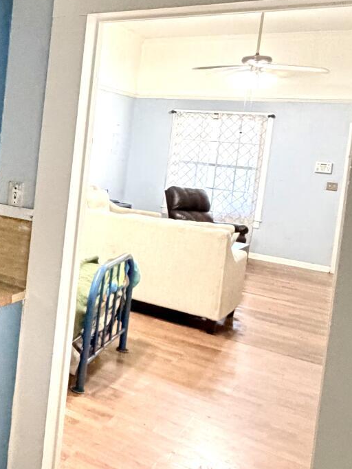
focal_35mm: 41
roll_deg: -4.9
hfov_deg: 27.7
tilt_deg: -4.3
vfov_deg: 45.2
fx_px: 556
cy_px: 160
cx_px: -131
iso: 1000
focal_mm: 2.22
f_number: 2.2
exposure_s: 1/40
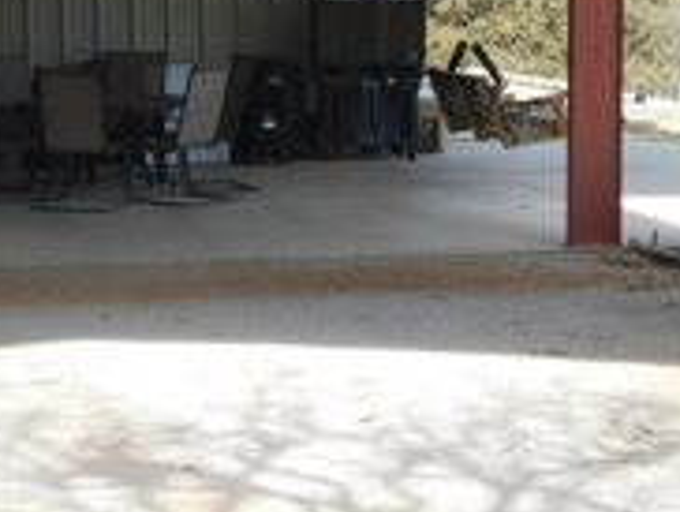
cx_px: -60
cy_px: 206
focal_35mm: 112
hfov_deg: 17.0
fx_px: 2203
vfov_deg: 13.2
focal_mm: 9
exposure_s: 1/400
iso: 125
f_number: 3.8
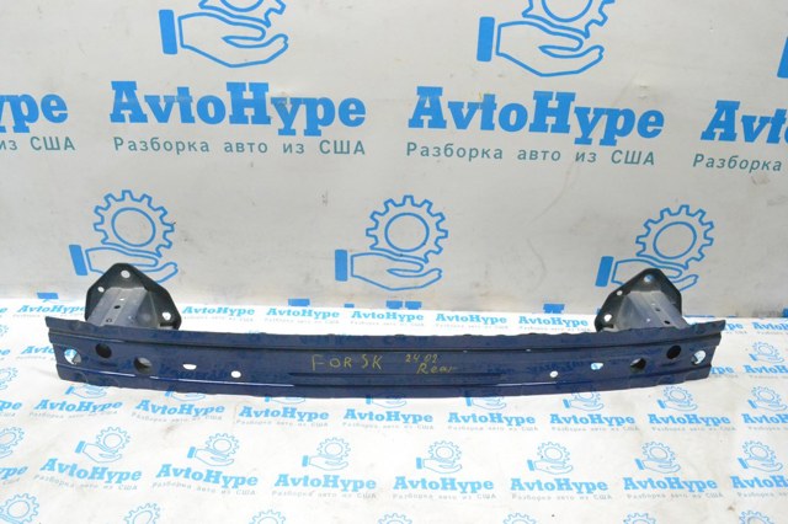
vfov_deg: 47.9
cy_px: 262
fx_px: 591
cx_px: 394
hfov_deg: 67.4
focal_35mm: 27
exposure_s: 1/160
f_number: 9
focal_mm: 18
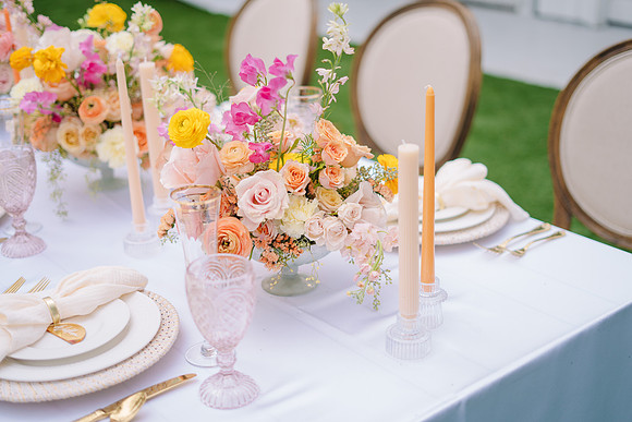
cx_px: 316
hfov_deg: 39.6
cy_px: 211
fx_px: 878
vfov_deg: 27.0
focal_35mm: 50
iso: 64
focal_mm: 50
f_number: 1.8
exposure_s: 1/200
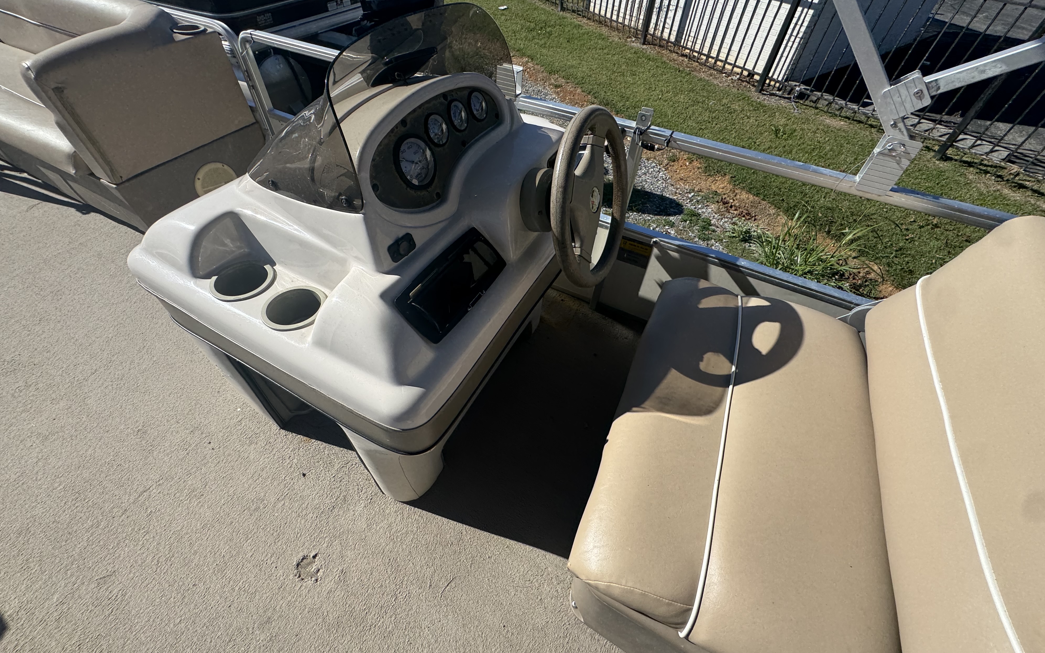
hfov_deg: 101.5
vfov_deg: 74.7
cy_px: 309
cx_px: 520
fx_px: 427
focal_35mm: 15
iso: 50
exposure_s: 1/1567
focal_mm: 2.22
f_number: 2.2
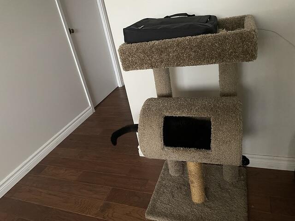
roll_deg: +11.5
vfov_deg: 53.1
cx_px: 148
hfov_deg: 67.3
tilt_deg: -26.6
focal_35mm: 26
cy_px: 110
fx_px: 222
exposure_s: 1/30
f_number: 1.6
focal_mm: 4.2
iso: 800
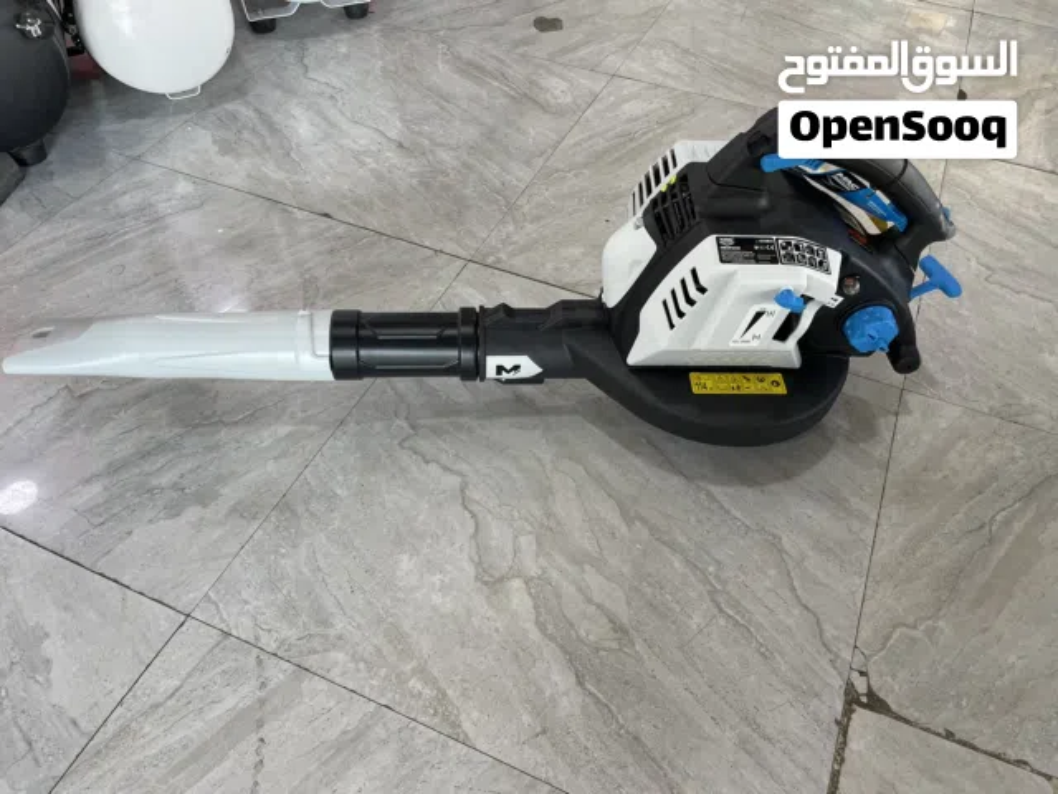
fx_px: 795
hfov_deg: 67.3
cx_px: 529
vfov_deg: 53.1
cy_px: 397
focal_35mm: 26
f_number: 1.6
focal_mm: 4.2
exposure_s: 1/121
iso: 125
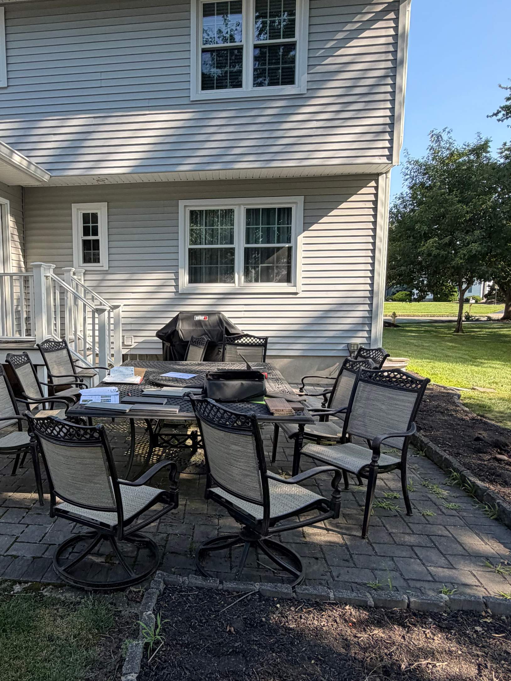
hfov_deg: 51.6
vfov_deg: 67.3
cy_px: 356
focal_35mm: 26
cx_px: 153
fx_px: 512
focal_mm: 2.22
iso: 50
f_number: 2.2
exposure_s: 1/395
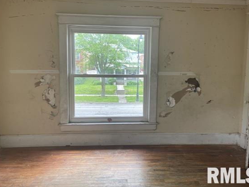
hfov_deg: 61.6
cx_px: 132
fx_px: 209
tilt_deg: -5.1
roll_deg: -0.4
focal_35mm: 29
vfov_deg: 48.1
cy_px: 82
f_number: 1.6
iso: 100
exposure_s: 1/121
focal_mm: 5.1
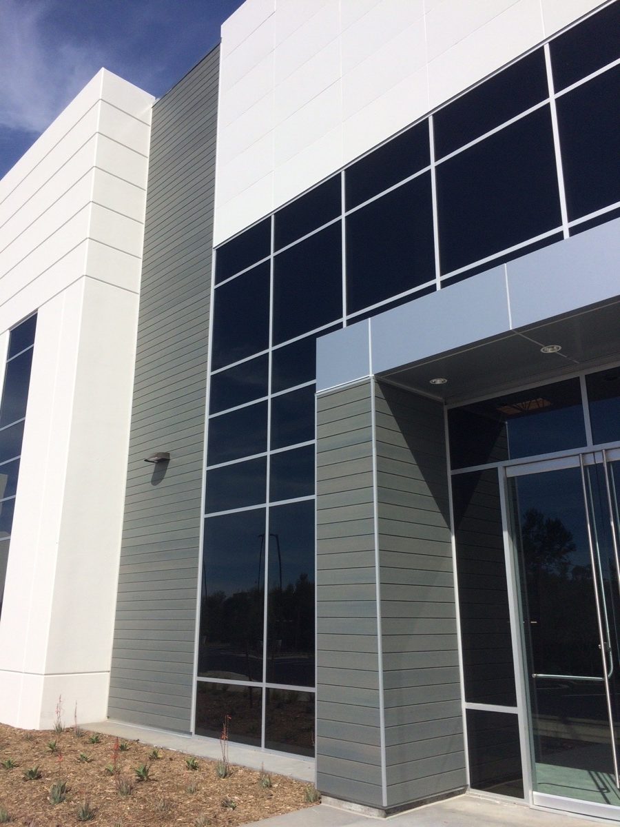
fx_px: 693
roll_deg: +0.2
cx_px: 310
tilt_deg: +17.1
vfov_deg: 61.7
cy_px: 414
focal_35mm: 29
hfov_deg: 48.2
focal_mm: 4.15
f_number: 2.2
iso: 32
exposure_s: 1/4115
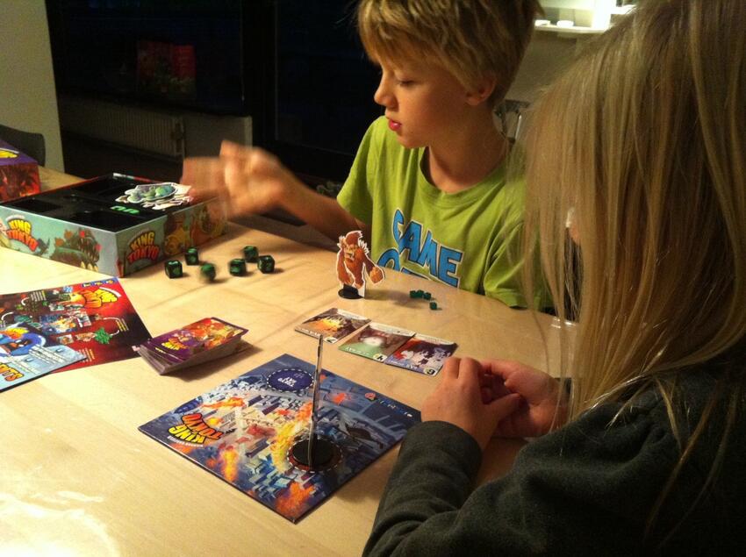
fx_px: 753
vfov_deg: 40.6
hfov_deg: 52.7
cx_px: 373
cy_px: 278
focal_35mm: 35
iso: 500
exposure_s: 1/15
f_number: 2.8
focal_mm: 3.85
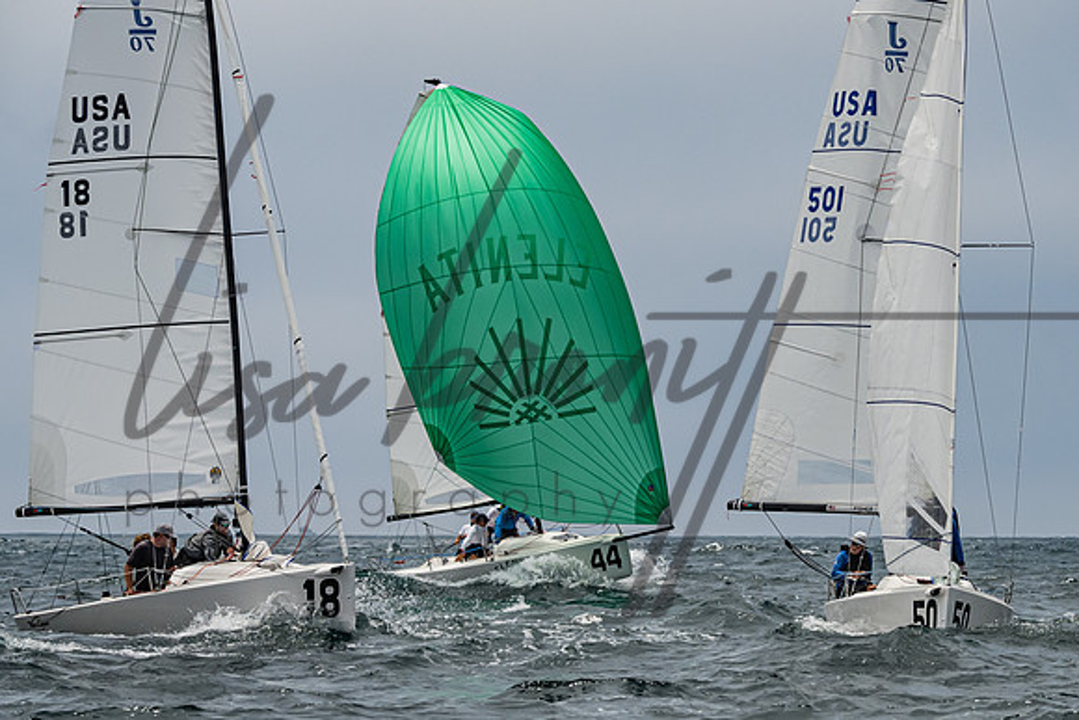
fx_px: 6339
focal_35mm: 211
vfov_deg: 6.5
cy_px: 424
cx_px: 949
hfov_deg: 9.7
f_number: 6.3
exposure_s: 1/3200
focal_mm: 120
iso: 400
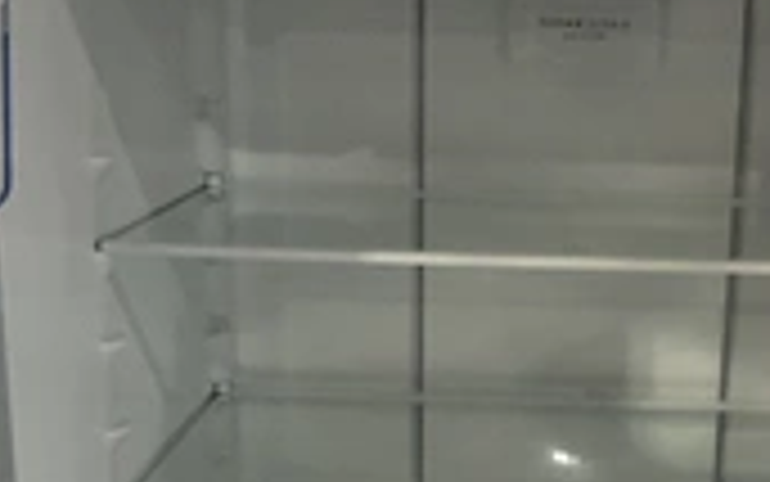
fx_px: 1511
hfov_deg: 28.3
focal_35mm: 72
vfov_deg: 17.8
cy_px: 450
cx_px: 545
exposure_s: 1/60
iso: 250
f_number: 1.8
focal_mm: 3
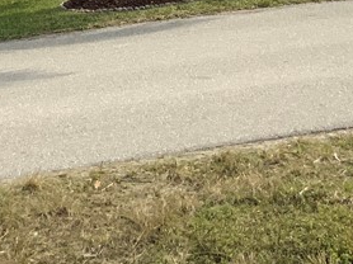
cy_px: -220
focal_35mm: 107
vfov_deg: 12.5
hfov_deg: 18.4
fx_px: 1090
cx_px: 136
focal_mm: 3
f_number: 1.8
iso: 20
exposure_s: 1/4405
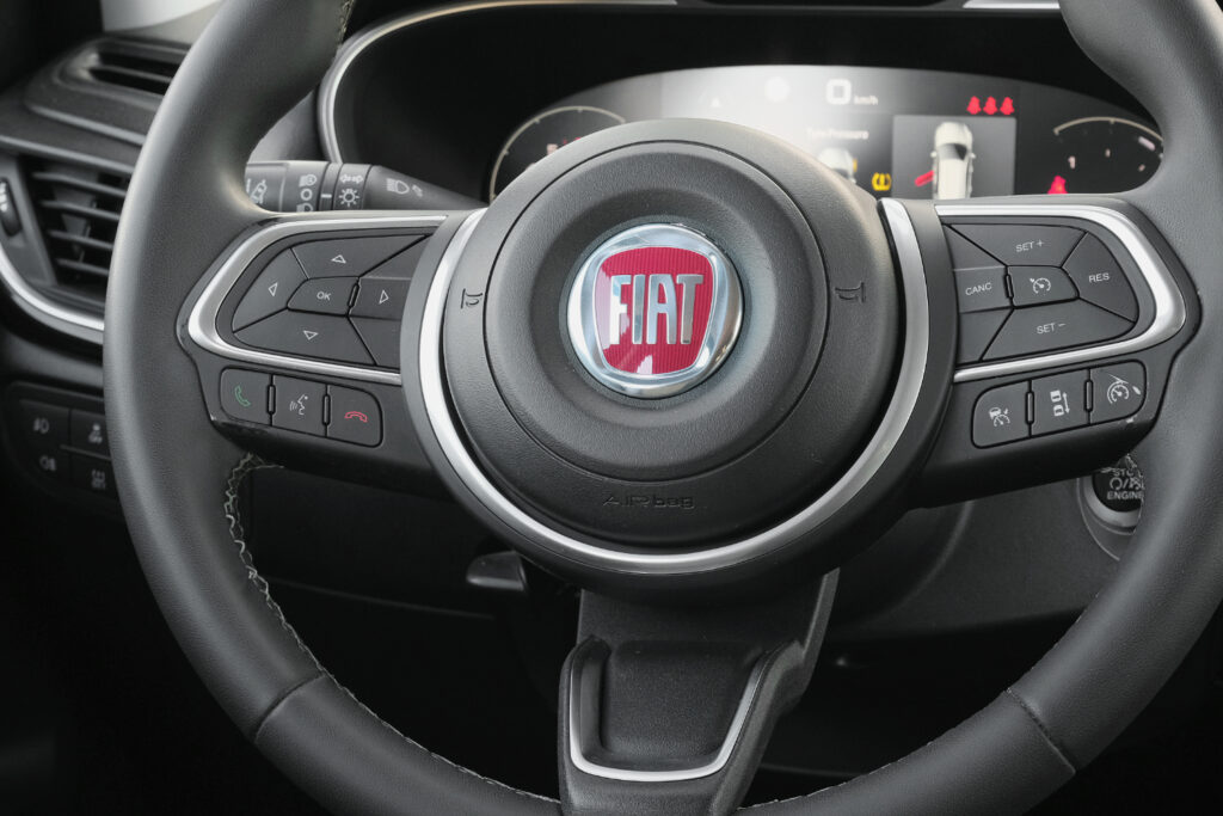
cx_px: 612
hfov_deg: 29.7
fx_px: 2310
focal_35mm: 68
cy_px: 408
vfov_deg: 20.0
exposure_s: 1/30
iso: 2000
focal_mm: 45
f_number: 9
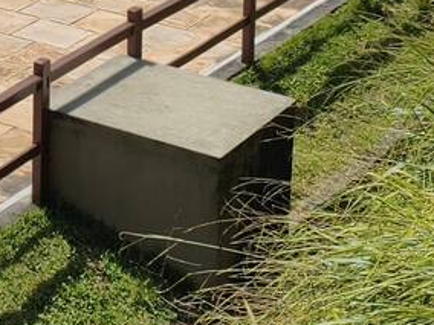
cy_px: -441
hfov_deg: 14.0
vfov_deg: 9.9
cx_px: -229
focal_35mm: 132
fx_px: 1655
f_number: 1.5
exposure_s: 1/6467
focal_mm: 4.94
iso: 80
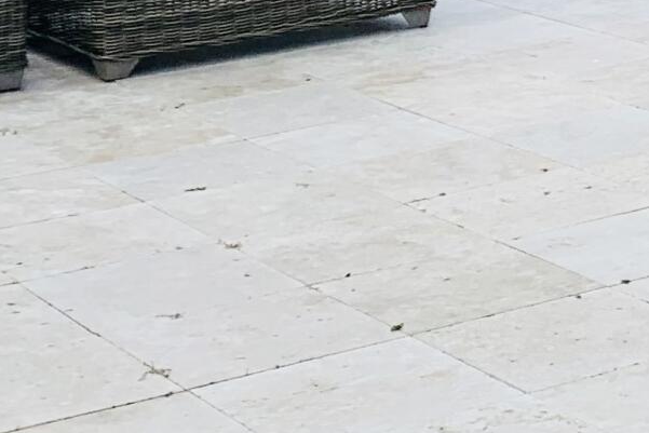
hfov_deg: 14.5
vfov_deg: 9.3
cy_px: -519
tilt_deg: +1.1
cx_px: 876
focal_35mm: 135
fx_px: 2434
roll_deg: +1.1
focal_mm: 4.25
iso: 25
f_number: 1.8
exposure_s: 1/1779
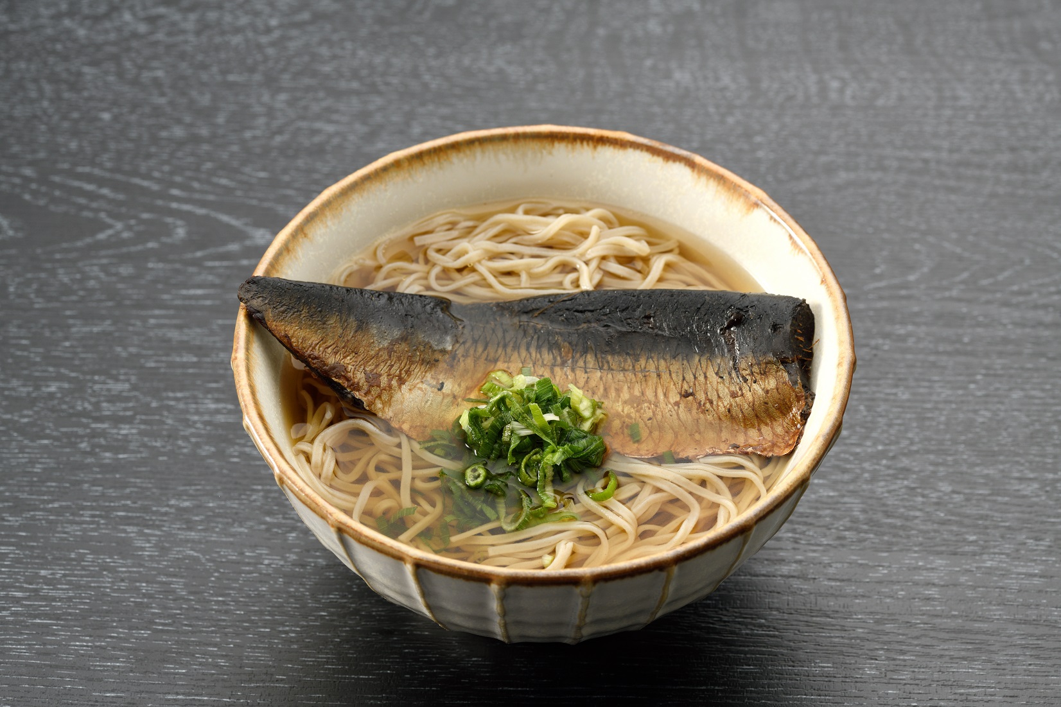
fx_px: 3094
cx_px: 530
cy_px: 354
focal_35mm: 105
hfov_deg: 19.5
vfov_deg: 13.0
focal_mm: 105
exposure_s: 1/125
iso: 100
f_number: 9.5
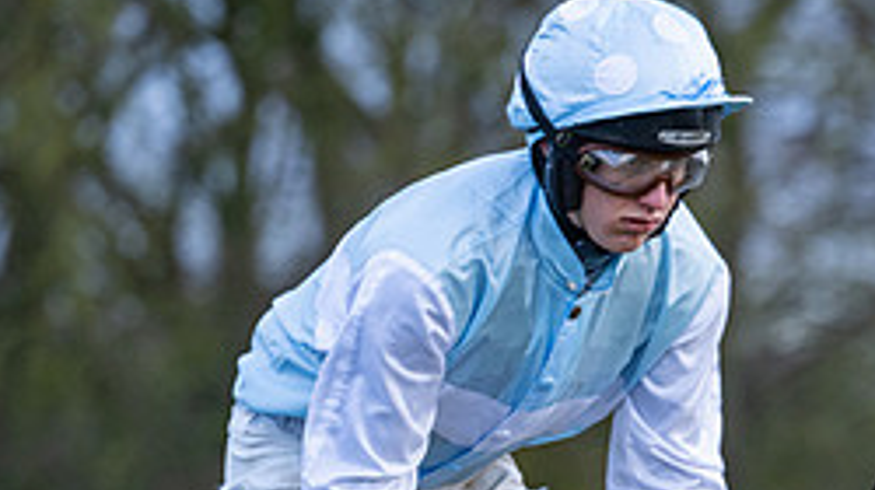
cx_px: 761
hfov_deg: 4.4
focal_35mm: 496
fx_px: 11496
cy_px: 738
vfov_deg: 2.4
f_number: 4
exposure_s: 1/500
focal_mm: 175
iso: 800
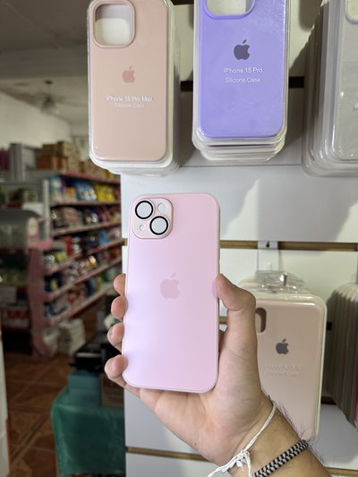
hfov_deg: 56.8
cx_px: 179
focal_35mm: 24
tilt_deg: -7.2
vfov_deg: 71.6
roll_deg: +0.8
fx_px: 331
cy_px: 238
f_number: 1.78
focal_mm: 6.76
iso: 200
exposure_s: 1/97
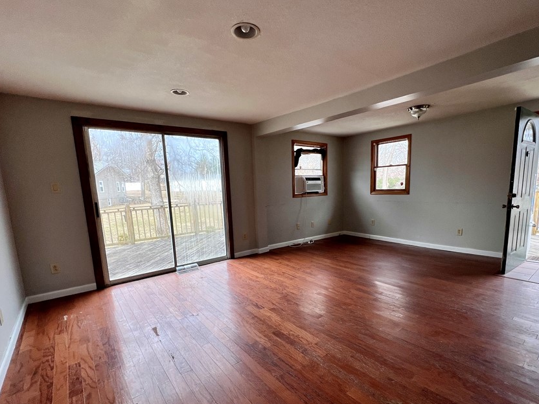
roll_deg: +2.6
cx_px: 279
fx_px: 249
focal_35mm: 16
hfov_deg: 94.5
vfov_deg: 77.8
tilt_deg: -8.7
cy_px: 227
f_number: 1.8
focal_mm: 1.57
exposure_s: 1/122
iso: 40
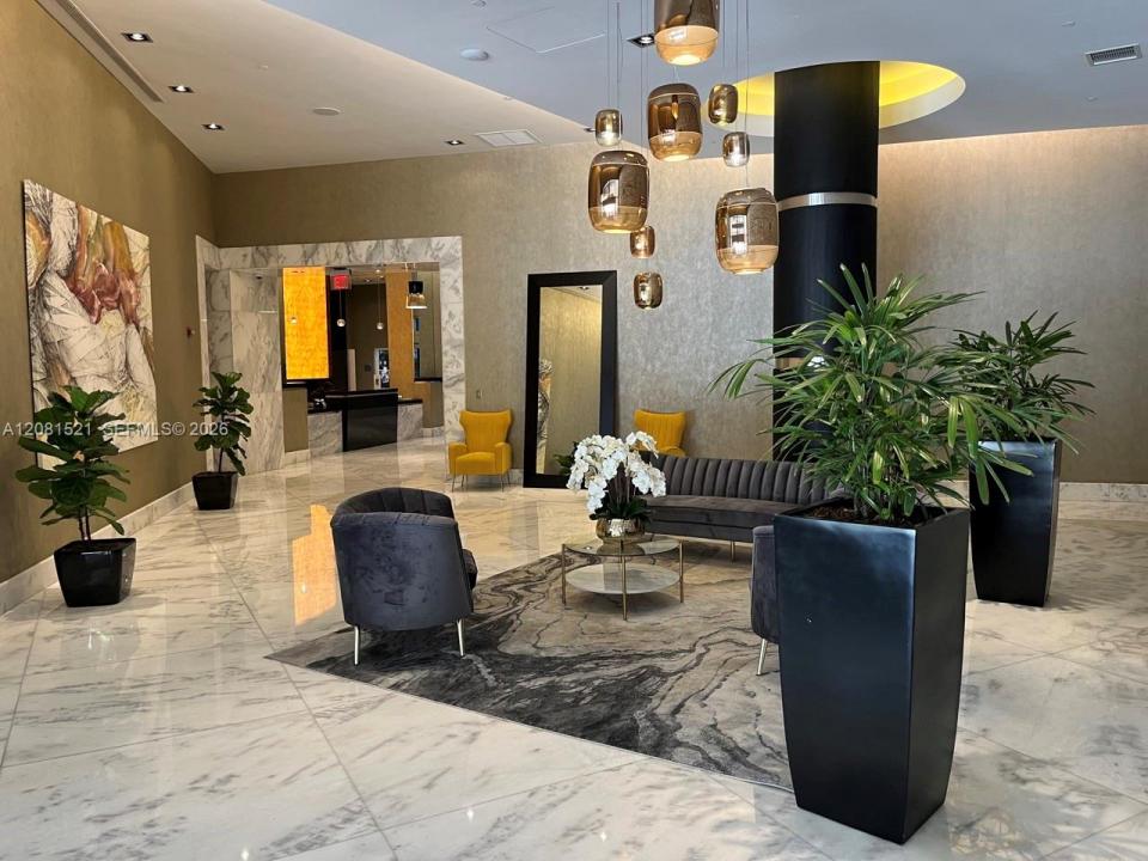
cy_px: 430
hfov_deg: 67.3
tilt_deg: -4.3
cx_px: 574
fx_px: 862
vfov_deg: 53.1
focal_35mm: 26
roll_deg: +0.9
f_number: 1.6
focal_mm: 5.1
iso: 100
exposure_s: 1/60
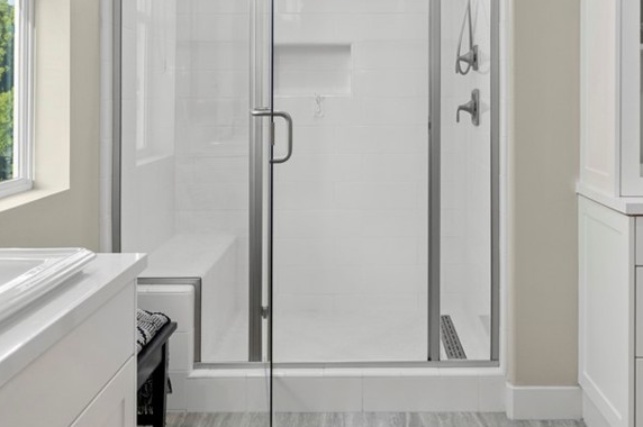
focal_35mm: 43
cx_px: 332
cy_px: 115
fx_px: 767
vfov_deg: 30.7
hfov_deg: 45.5
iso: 200
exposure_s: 1/2
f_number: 9
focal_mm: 24
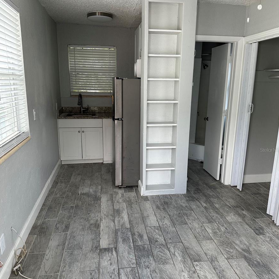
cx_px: 140
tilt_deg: -12.3
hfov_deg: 55.6
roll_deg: -1.7
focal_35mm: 29
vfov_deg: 55.6
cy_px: 150
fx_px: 264
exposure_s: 1/121
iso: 125
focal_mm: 6.86
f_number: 1.78
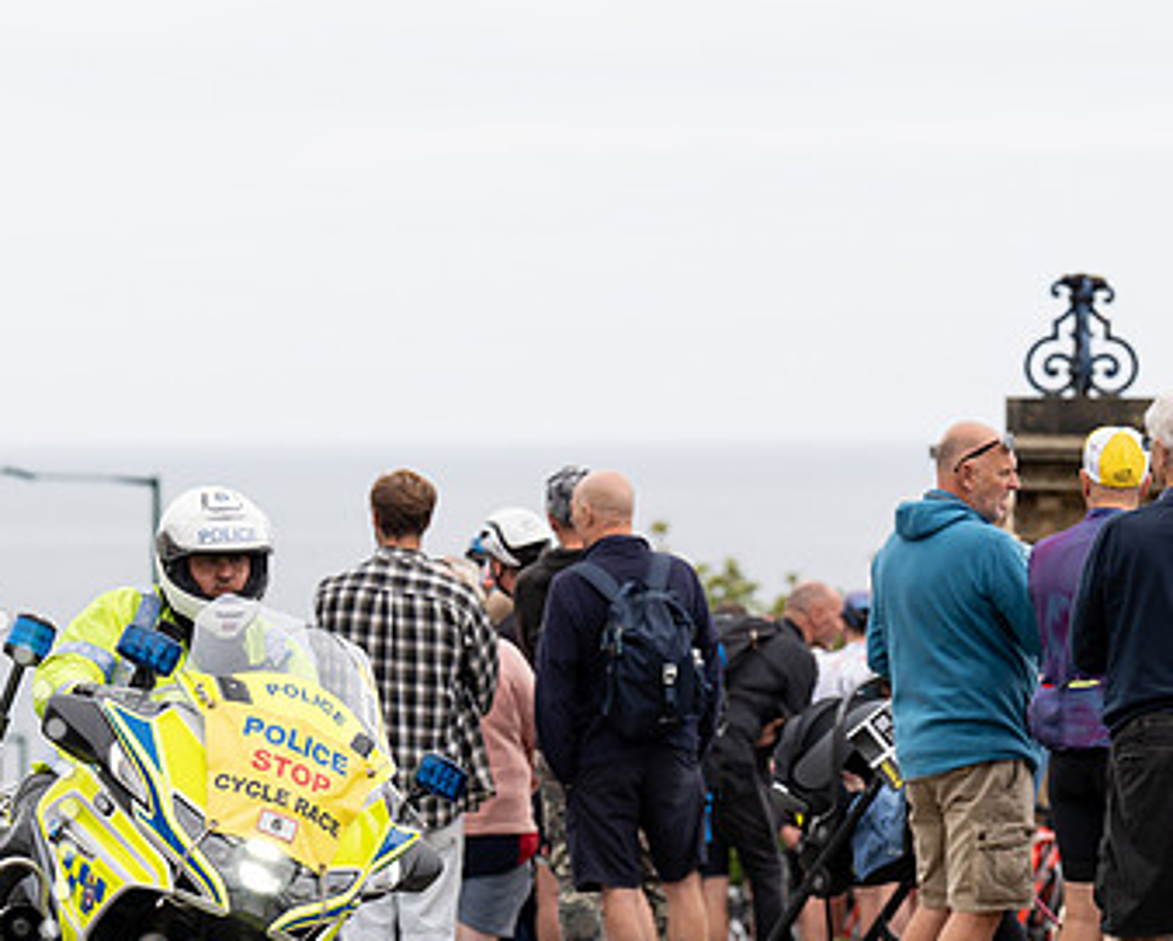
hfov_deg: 9.4
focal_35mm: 206
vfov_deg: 7.5
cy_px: 637
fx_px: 7158
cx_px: 292
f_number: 3.5
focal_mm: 128
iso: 320
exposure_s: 1/1000
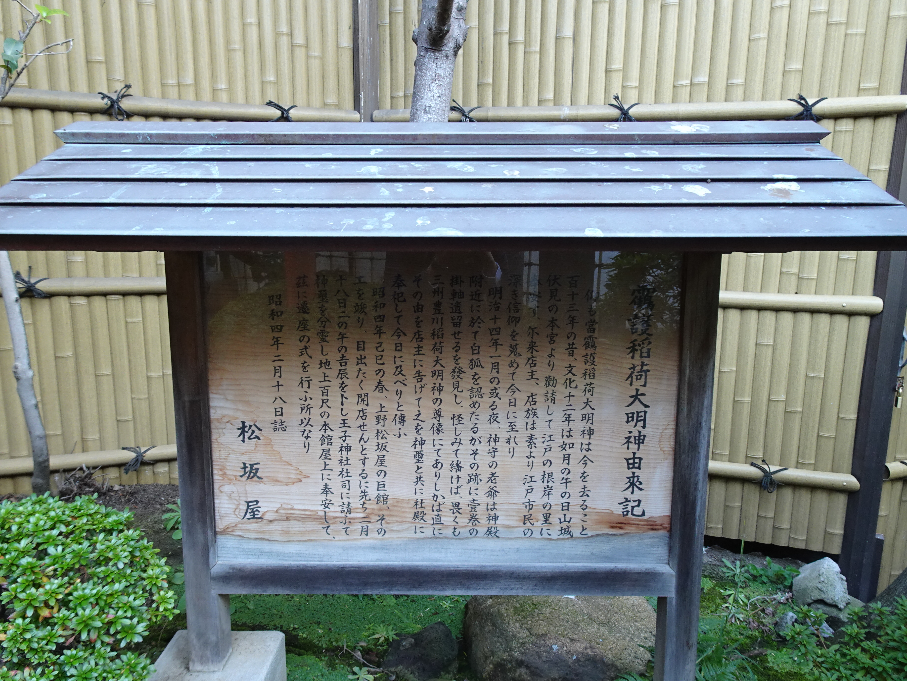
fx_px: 655
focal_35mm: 25
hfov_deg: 69.4
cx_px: 454
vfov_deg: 54.9
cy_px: 340
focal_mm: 4.33
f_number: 3.5
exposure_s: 1/13
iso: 200
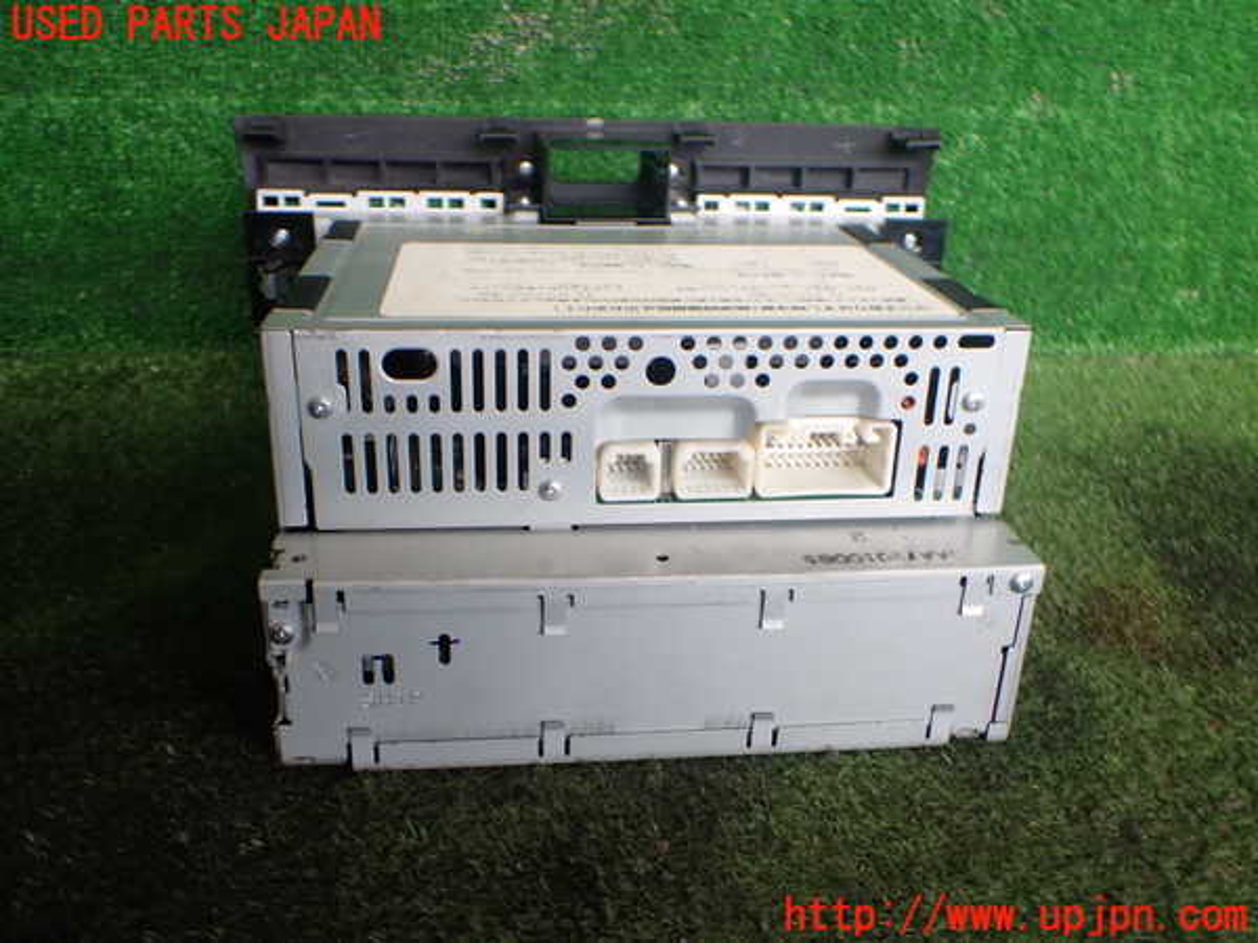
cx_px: 629
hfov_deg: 60.0
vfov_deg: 46.8
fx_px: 1090
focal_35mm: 30
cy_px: 472
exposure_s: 1/125
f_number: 2.3
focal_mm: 5.4
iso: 160
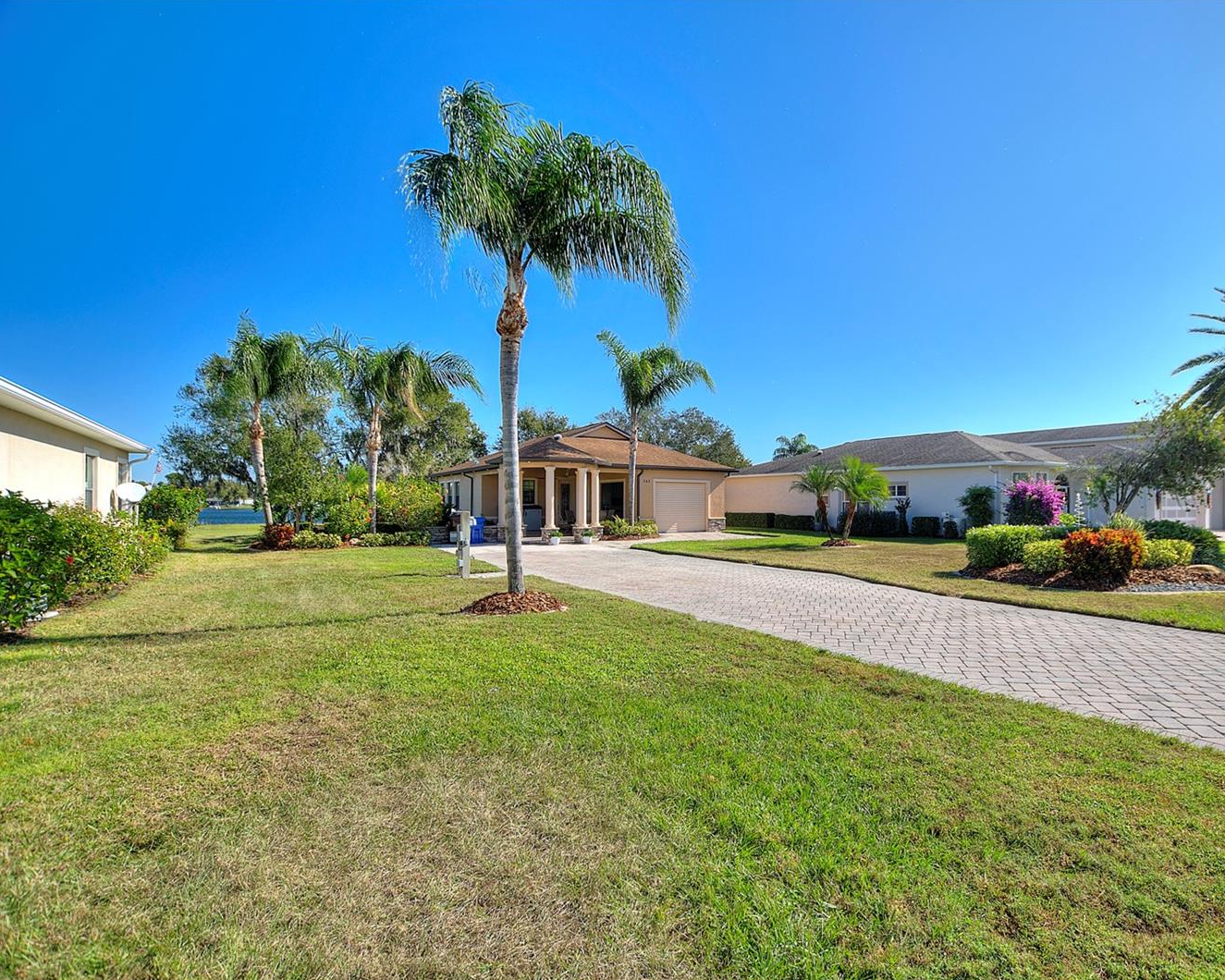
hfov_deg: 89.1
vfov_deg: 77.0
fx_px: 616
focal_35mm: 17
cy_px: 490
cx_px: 698
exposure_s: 1/400
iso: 100
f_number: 4.5
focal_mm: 10
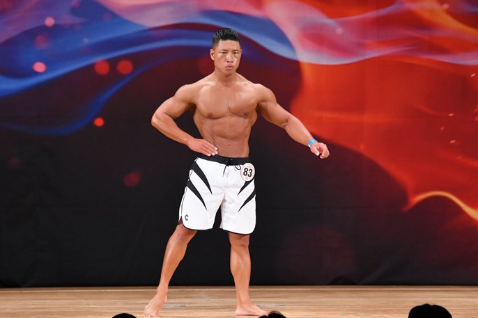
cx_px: 221
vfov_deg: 5.1
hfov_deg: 7.6
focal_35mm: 271
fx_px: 3597
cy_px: 167
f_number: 5.6
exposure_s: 1/400
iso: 3200
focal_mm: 160
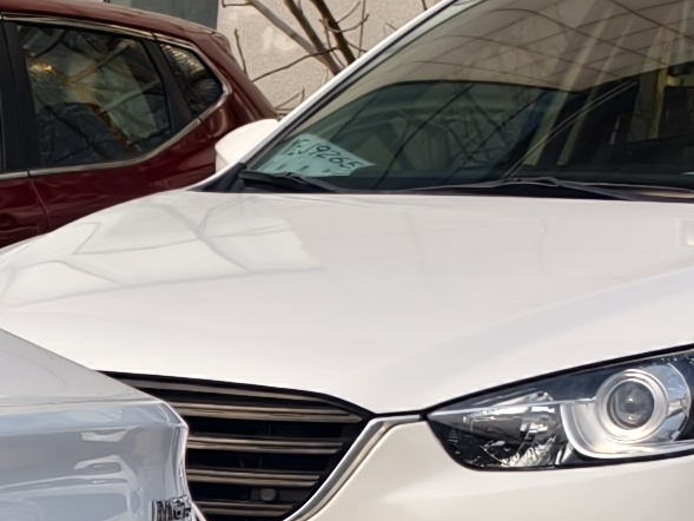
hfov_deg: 10.5
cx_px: -1018
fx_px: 3208
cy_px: 857
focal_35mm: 160
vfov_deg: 9.0
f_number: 1.57
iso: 71
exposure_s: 1/1022
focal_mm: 5.6
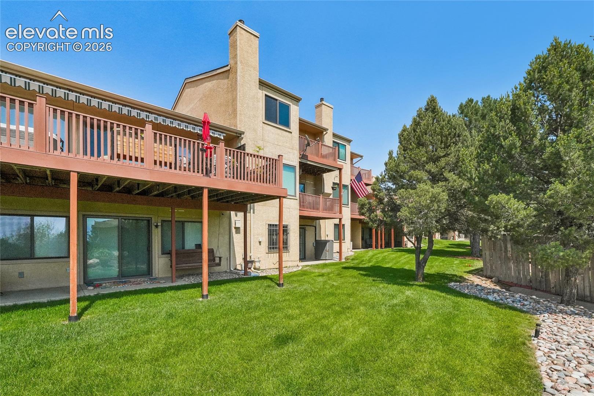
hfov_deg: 100.4
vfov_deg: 77.3
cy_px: 198
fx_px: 247
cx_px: 297
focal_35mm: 15
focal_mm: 10
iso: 800
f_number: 8
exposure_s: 1/4000
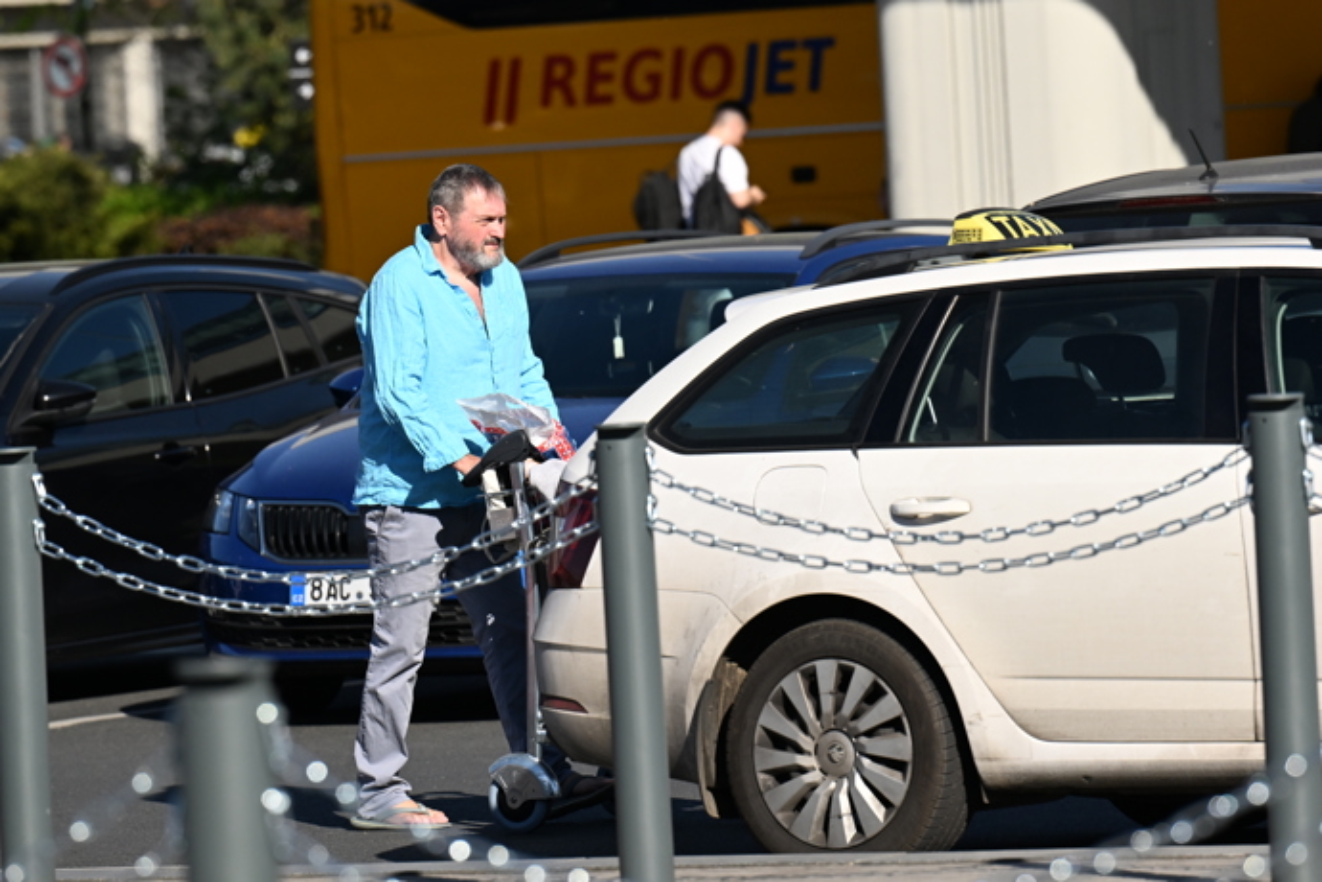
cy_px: 441
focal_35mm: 300
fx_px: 11016
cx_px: 661
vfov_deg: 4.6
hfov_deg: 6.9
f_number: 4.5
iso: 640
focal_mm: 200
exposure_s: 1/6400
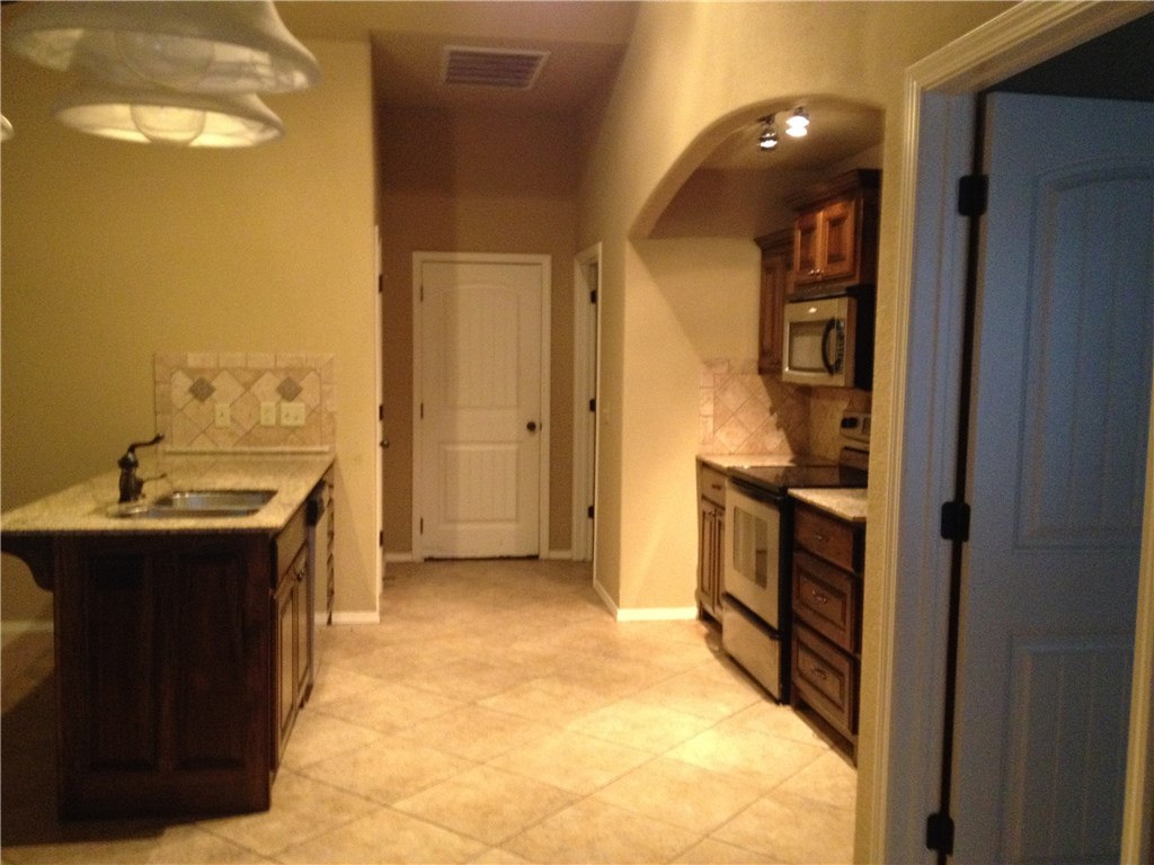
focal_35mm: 35
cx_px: 577
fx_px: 1167
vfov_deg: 40.7
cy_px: 432
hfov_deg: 52.6
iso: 400
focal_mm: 4.28
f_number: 2.4
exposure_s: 1/15
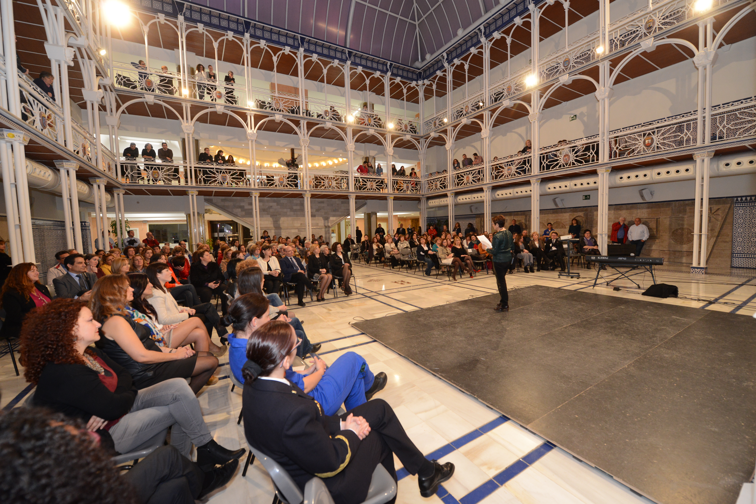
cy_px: 252
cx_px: 378
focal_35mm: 14
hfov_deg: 104.3
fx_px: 294
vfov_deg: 81.2
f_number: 5
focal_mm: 14
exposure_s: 1/80
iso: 1600
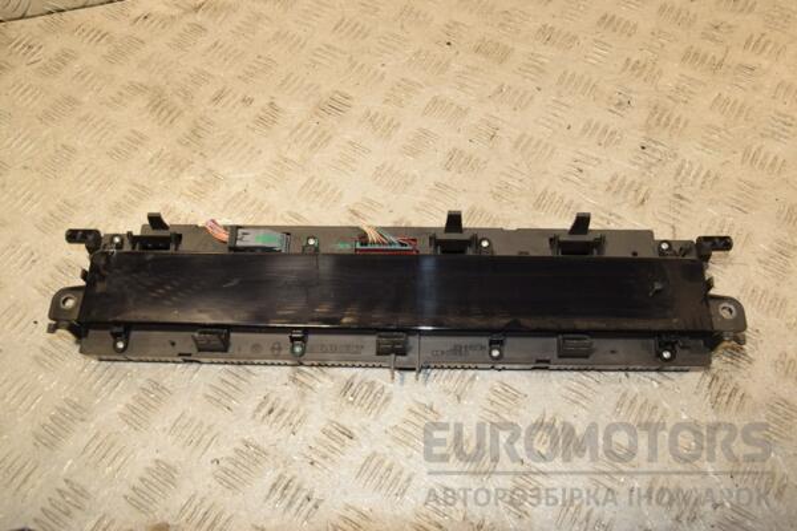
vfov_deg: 40.0
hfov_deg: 57.2
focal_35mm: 33
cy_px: 266
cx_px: 398
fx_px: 731
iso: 800
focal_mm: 22
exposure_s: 1/200
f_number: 6.3
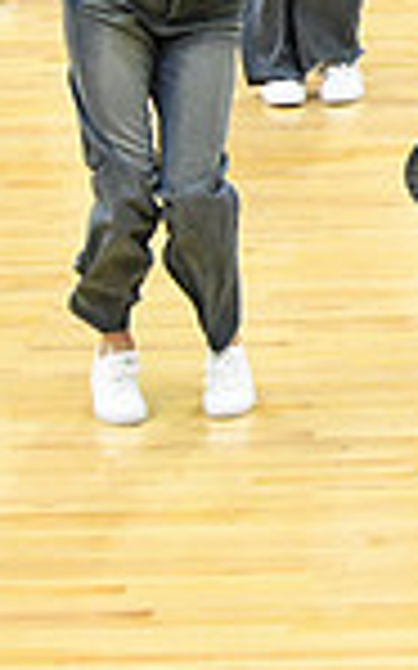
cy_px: -151
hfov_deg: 3.1
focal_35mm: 418
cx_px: 1142
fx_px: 7626
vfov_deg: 5.0
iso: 5000
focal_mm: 70
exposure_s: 1/250
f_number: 4
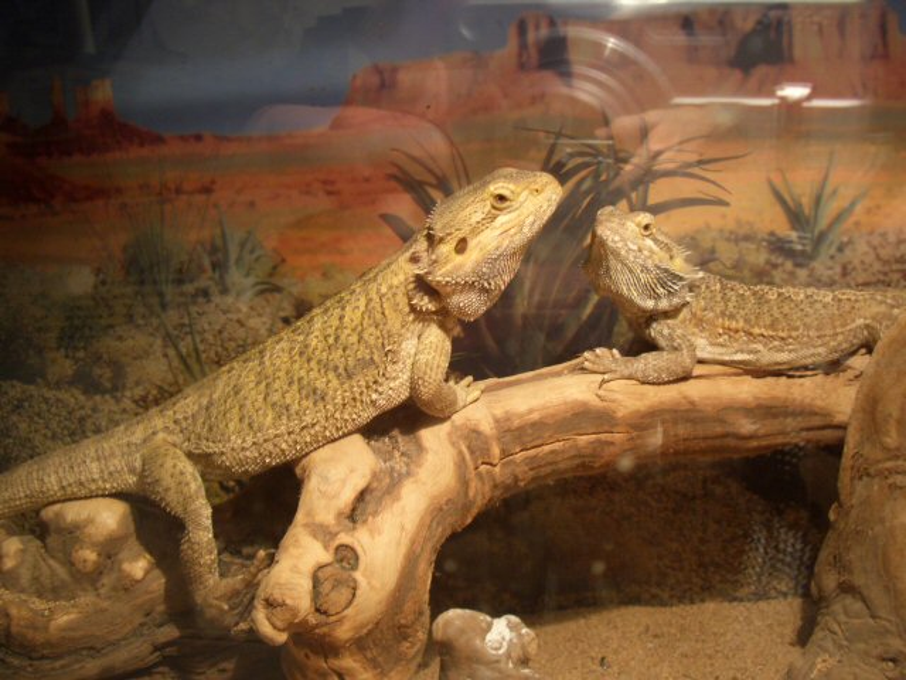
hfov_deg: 52.6
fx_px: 916
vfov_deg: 40.7
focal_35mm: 35
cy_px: 340
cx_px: 453
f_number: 2.6
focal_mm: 5.8
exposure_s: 1/8
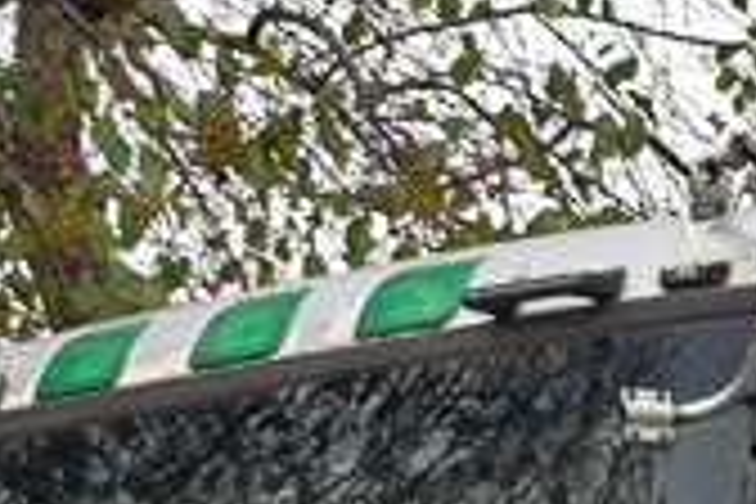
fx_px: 7202
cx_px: 1683
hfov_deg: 5.8
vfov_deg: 4.0
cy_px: 986
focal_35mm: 343
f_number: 6.3
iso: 200
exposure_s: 1/200
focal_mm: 32
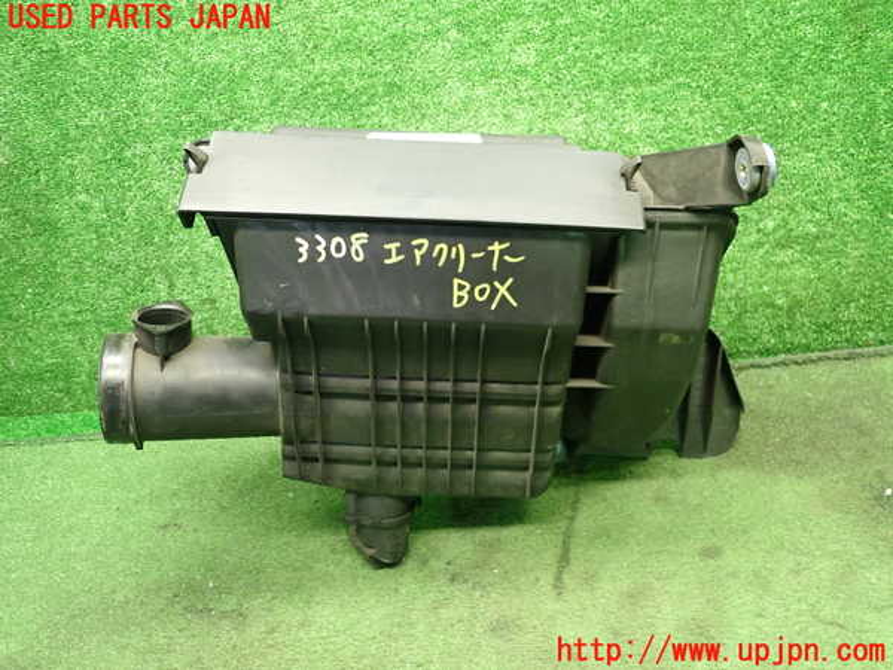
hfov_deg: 60.0
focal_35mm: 30
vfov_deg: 46.8
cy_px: 335
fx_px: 774
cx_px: 446
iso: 500
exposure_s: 1/30
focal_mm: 5.5
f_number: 2.3
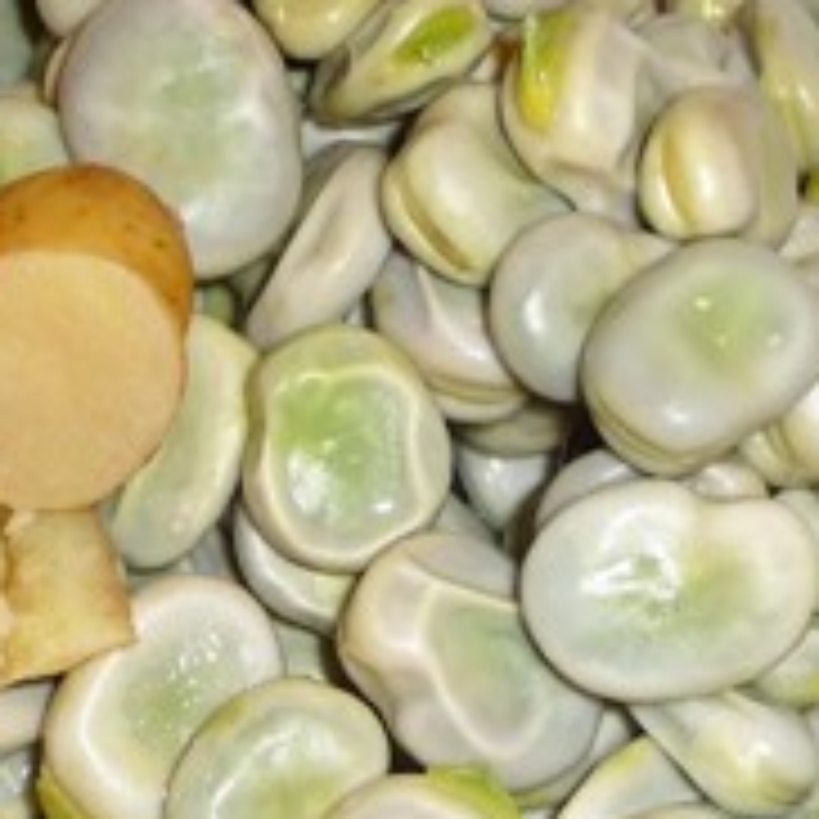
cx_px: -54
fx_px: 3159
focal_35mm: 118
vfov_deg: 14.7
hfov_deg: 14.5
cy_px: 648
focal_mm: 6.3
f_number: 3.8
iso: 100
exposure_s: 1/30
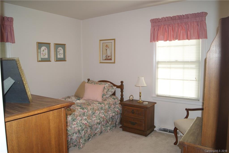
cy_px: 76
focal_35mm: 27
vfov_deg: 48.0
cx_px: 114
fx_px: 172
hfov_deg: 67.4
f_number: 5.6
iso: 400
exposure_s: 1/60
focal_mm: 18
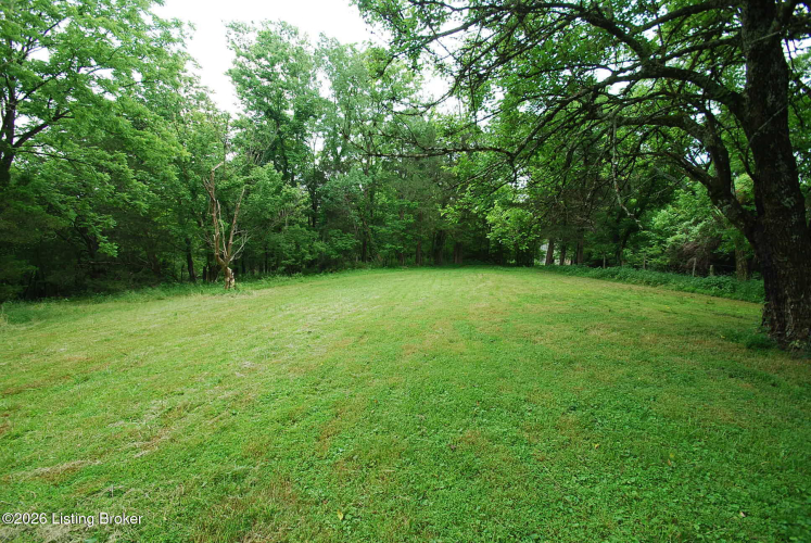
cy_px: 272
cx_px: 406
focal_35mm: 15
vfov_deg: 77.5
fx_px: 338
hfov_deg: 100.3
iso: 160
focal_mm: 10
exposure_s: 1/125
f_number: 5.6
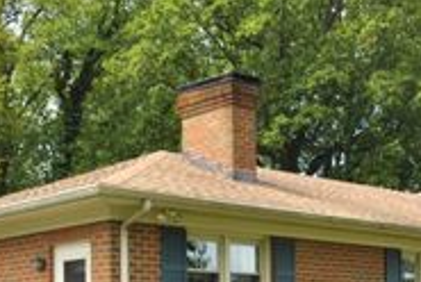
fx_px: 949
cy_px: 342
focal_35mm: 81
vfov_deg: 16.2
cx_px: 228
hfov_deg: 25.0
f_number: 6.3
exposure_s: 1/160
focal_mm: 20
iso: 100
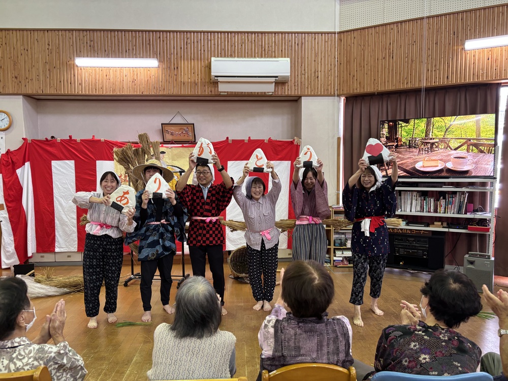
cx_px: 254
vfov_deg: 53.1
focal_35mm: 26
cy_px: 190
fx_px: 382
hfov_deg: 67.3
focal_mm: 5.96
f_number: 1.6
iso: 160
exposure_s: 1/60
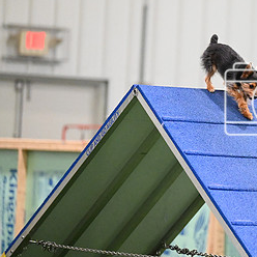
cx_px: 257
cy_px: 74
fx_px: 3335
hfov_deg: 4.4
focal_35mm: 397
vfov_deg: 4.4
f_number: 3.2
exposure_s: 1/1000
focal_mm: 200
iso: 12800
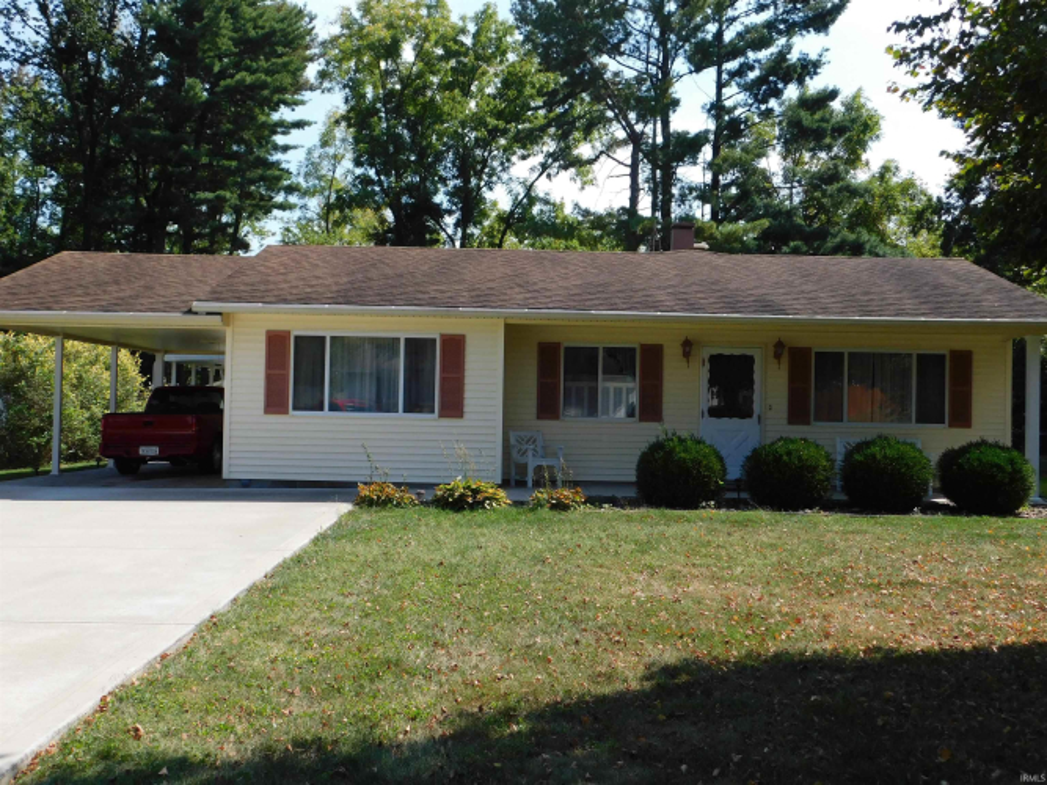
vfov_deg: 39.6
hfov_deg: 51.4
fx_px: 1089
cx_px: 524
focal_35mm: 36
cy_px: 392
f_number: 3.5
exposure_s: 1/800
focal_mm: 6.3
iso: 125
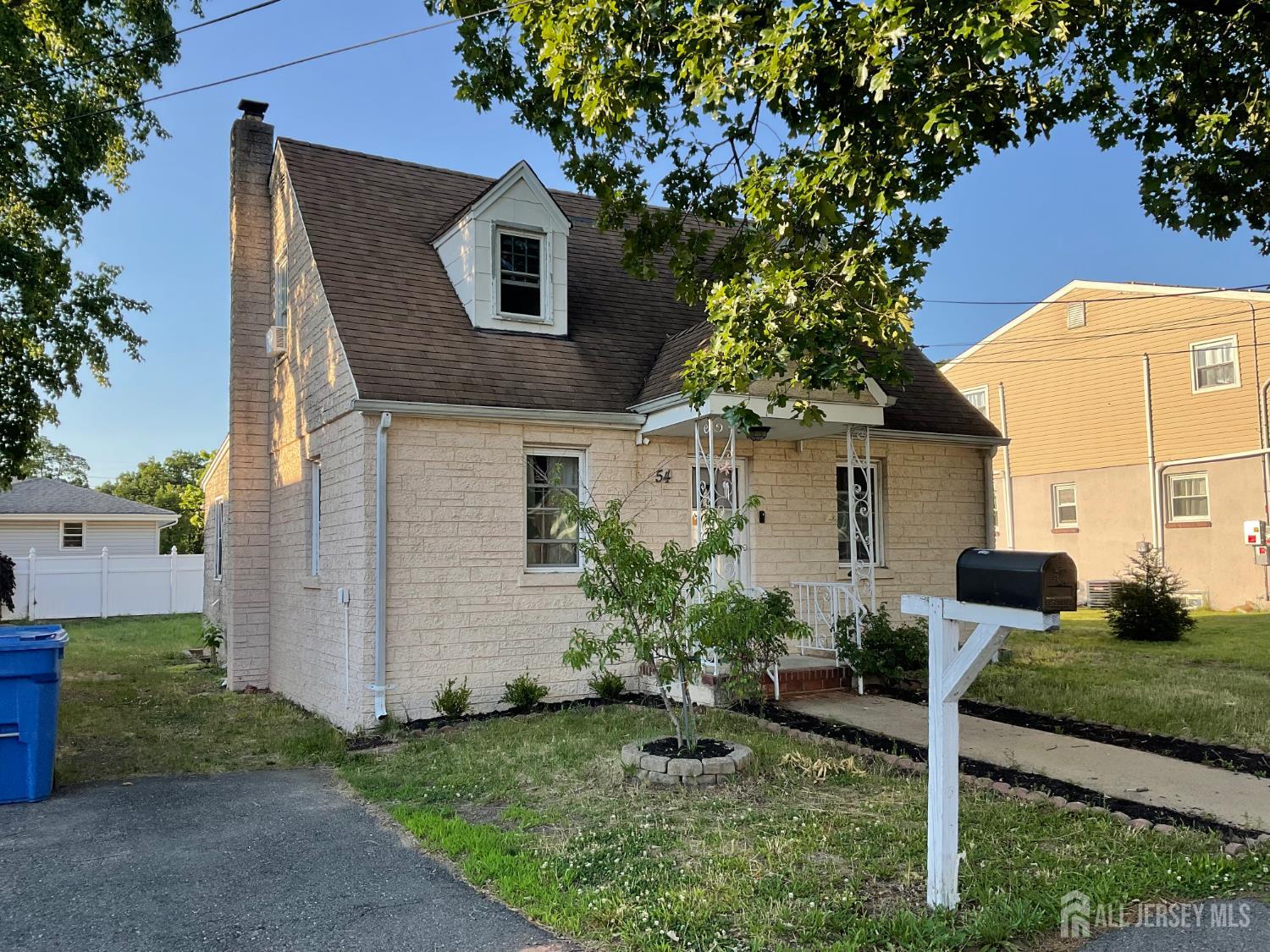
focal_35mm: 29
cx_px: 635
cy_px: 476
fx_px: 1064
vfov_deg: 48.2
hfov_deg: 61.7
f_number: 1.8
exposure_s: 1/524
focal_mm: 3
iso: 16
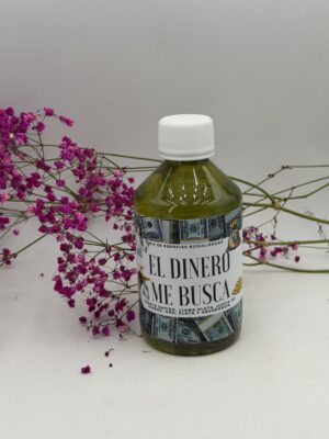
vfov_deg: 39.7
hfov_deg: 30.3
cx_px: 164
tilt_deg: -16.6
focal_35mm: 48
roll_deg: +0.2
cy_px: 220
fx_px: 608
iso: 64
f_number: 1.78
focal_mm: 6.76
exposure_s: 1/3891
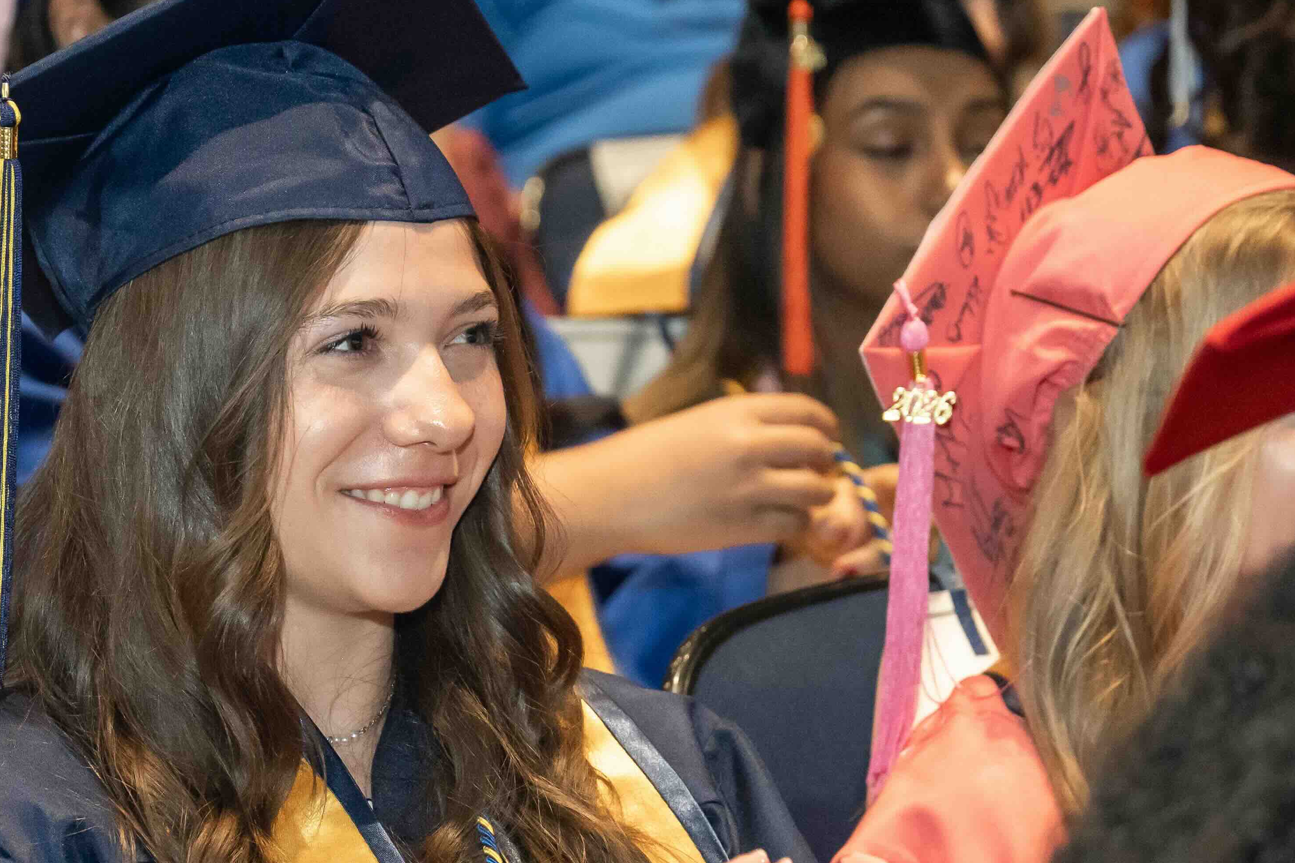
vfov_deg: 7.0
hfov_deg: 10.4
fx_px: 7086
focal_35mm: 197
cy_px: 667
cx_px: 228
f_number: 3.5
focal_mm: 70
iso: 1600
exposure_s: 1/250
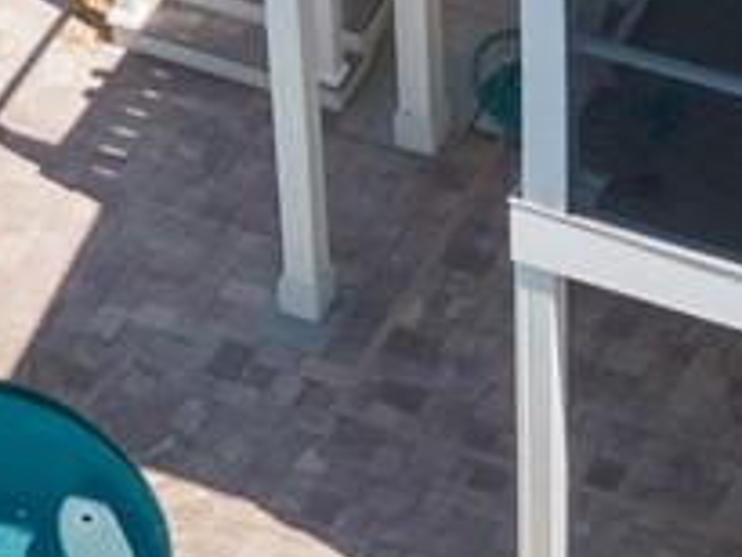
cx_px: 648
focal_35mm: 242
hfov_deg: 8.2
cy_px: 722
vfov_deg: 6.1
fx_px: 5190
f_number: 3.1
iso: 100
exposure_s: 1/1600
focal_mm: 5.33
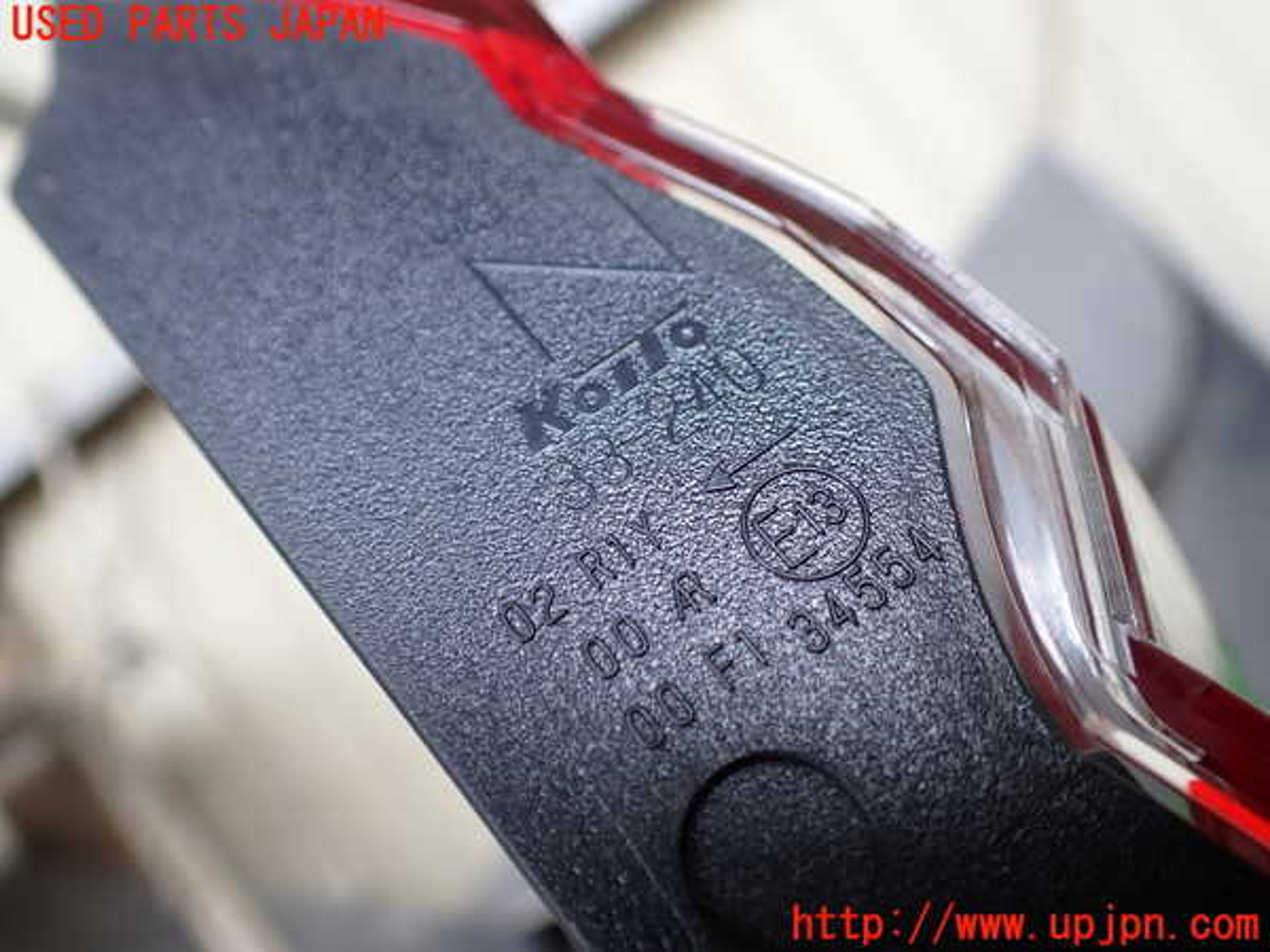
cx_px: 635
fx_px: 1101
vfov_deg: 46.8
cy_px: 476
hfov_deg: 60.0
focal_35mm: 30
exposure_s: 1/125
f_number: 2.3
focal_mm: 5.4
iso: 100
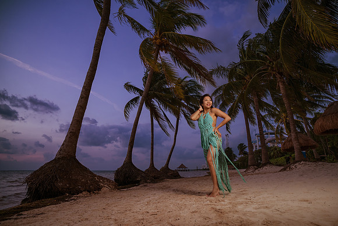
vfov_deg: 58.4
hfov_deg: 79.9
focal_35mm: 21
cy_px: 117
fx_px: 202
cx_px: 178
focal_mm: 20
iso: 200
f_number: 4
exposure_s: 1/125
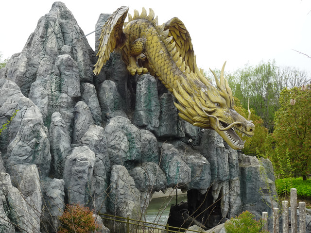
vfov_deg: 24.4
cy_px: 116
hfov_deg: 32.2
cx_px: 156
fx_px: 539
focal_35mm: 60
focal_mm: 9.55
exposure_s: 1/125
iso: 80
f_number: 4.5
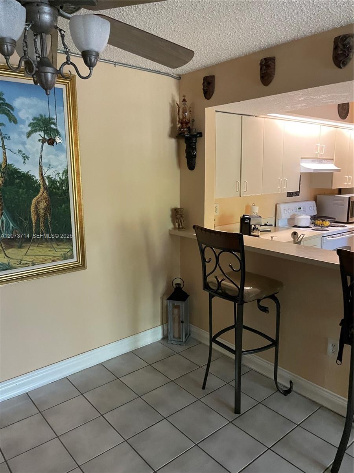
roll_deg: +1.2
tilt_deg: -7.9
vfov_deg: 67.3
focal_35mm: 26
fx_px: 355
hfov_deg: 53.1
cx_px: 177
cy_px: 236
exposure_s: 1/40
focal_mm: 4.2
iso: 500
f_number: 1.6
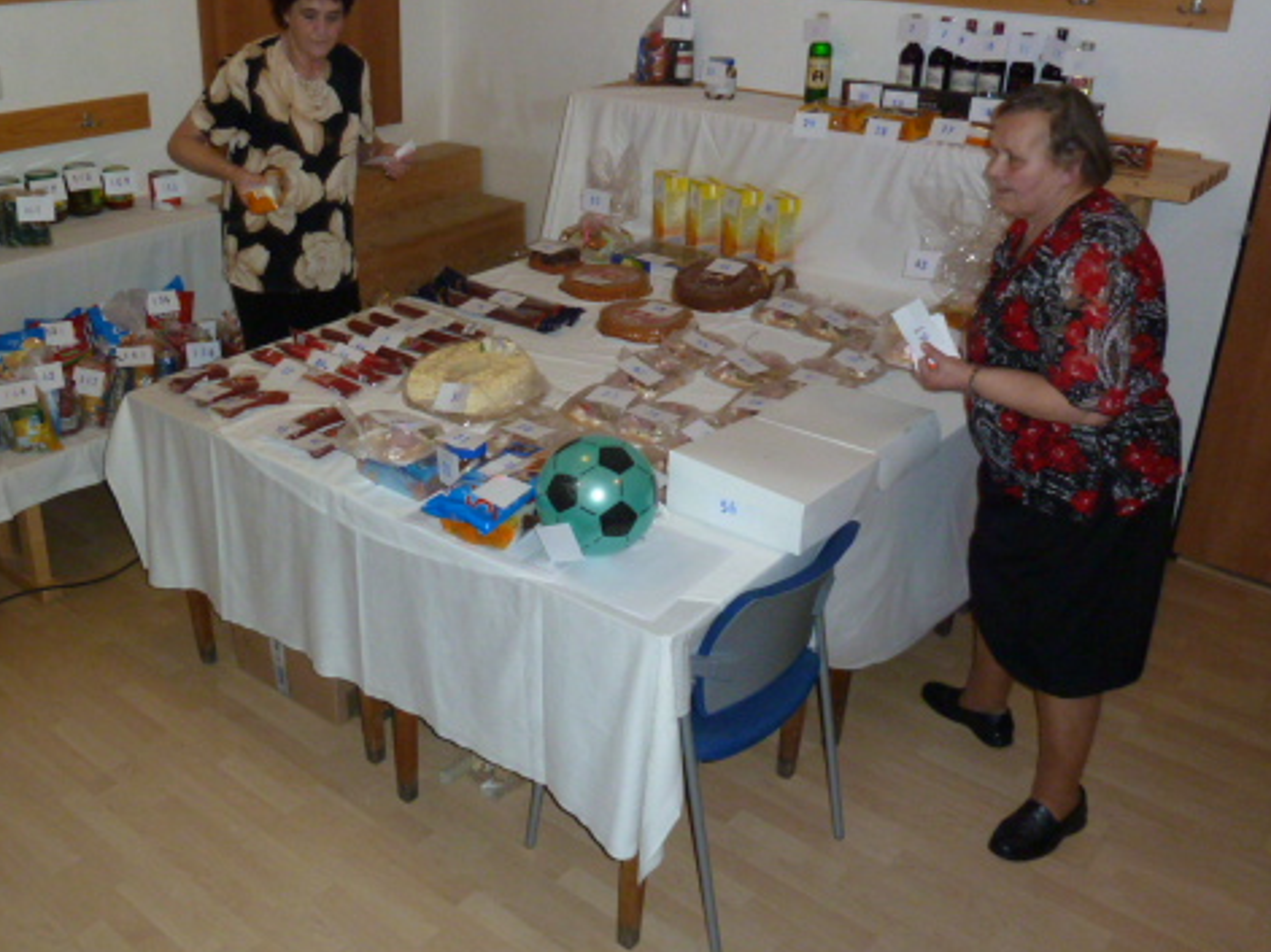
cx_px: 505
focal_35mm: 34
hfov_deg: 53.6
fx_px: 1248
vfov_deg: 41.7
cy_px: 418
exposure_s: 1/30
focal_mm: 4.1
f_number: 3.3
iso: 320
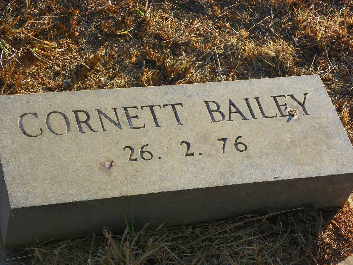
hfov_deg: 20.2
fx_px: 989
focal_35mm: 97
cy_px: 132
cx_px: 176
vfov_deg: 15.2
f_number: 4
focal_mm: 17.3
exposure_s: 1/80
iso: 64
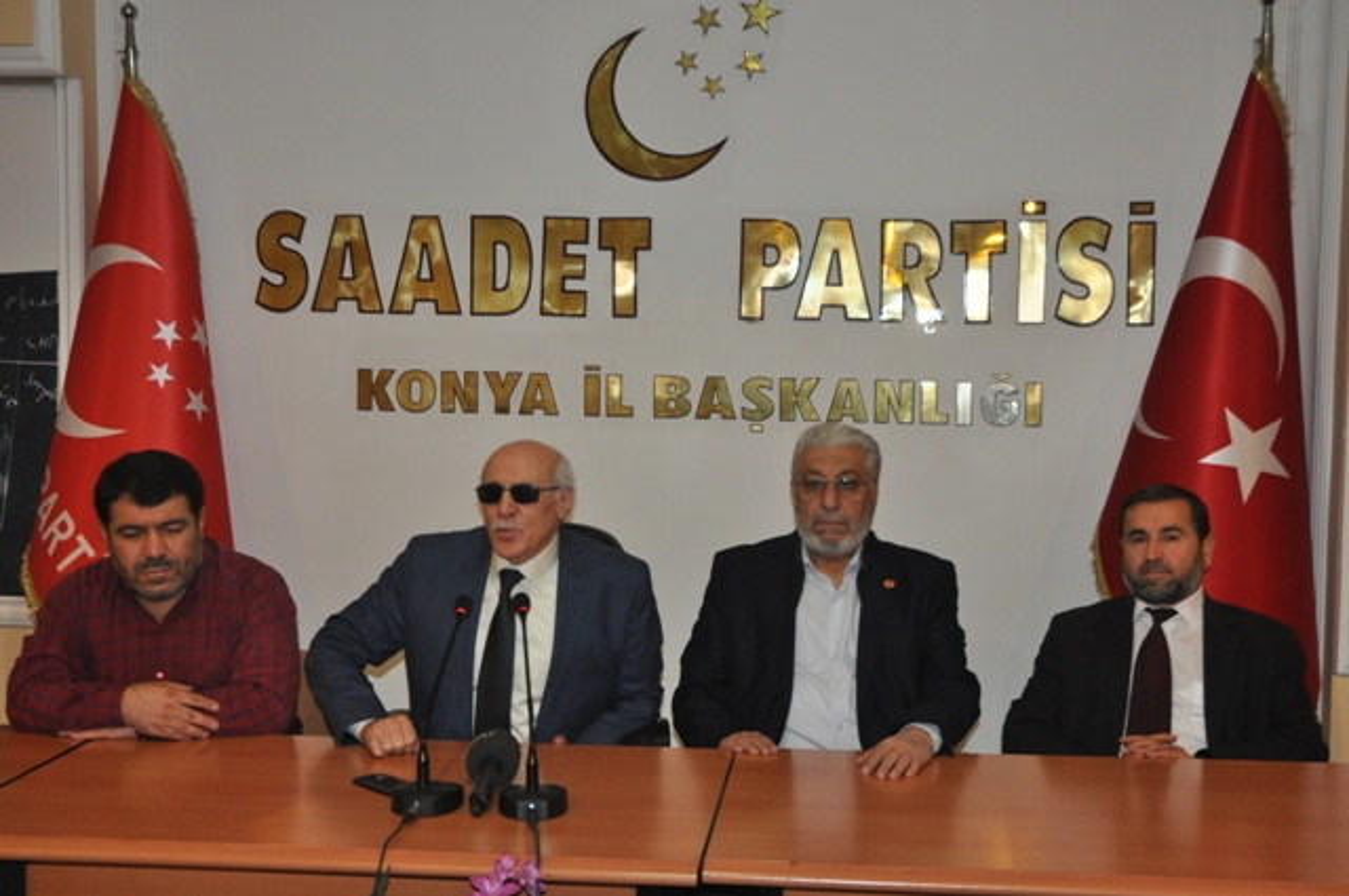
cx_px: 674
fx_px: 1740
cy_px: 448
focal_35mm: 46
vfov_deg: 28.9
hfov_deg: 42.4
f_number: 4
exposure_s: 1/60
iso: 800
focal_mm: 31
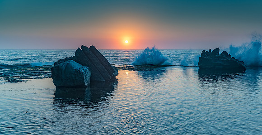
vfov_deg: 28.1
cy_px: 92
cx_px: 145
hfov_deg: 52.2
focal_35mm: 39
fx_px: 267
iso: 50
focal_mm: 22
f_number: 5
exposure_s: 1/40
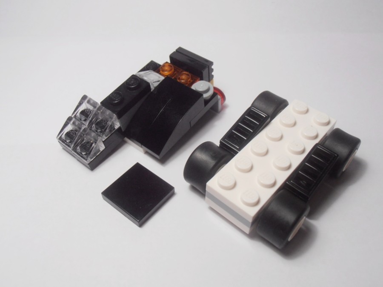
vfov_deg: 38.7
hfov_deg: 50.1
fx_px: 409
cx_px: 192
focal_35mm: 37
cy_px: 144
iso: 80
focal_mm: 6.61
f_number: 3.9
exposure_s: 1/60
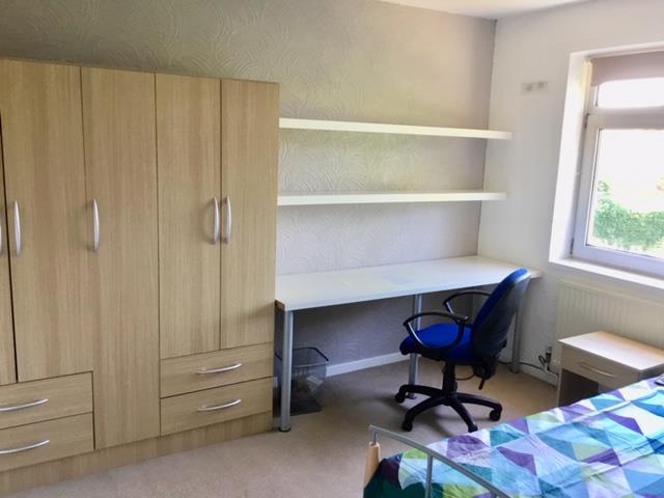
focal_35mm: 31
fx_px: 595
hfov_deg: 58.4
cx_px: 332
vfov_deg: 45.4
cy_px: 249
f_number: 2.4
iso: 64
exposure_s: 1/33
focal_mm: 3.3
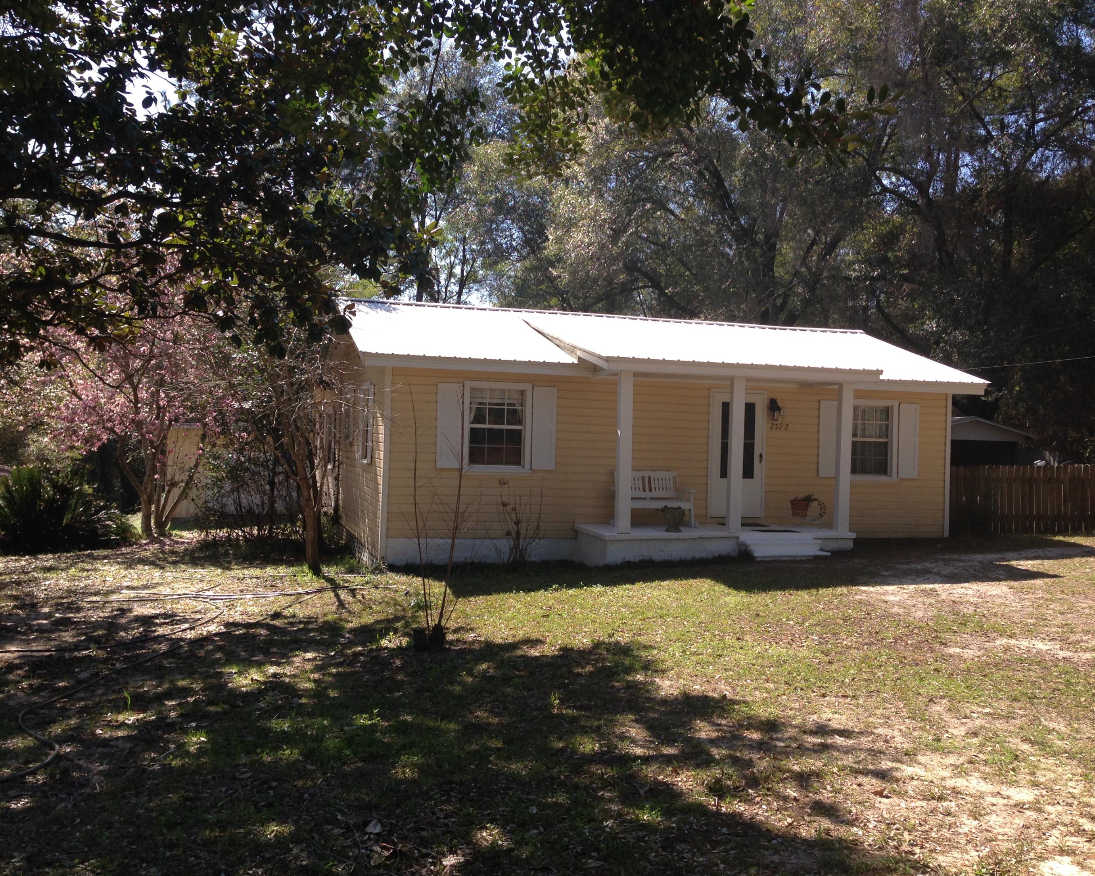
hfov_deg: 51.5
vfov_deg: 42.2
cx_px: 566
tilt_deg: -0.3
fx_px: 1134
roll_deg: -1.5
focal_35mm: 35
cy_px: 434
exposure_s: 1/602
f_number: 2.4
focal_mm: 4.12
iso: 50
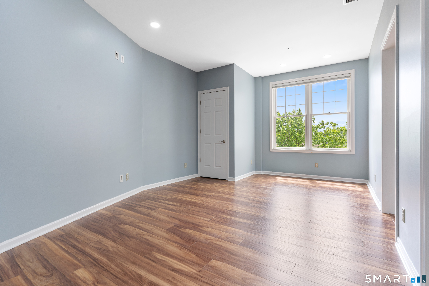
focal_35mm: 17
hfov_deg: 93.3
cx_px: 214
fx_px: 203
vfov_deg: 70.4
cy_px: 143
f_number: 8
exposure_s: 1/15
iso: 320
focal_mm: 17
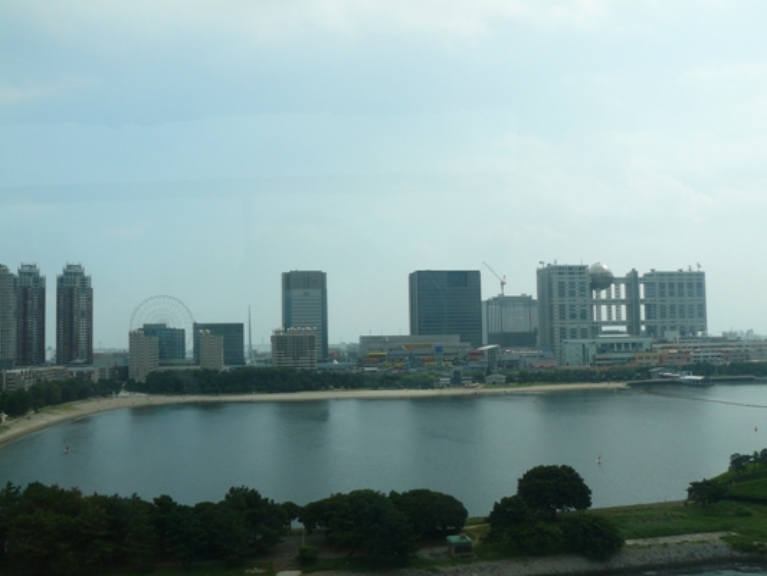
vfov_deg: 39.7
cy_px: 288
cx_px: 384
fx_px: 798
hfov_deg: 51.3
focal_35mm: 36
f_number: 6.3
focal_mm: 6
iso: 100
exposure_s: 1/500
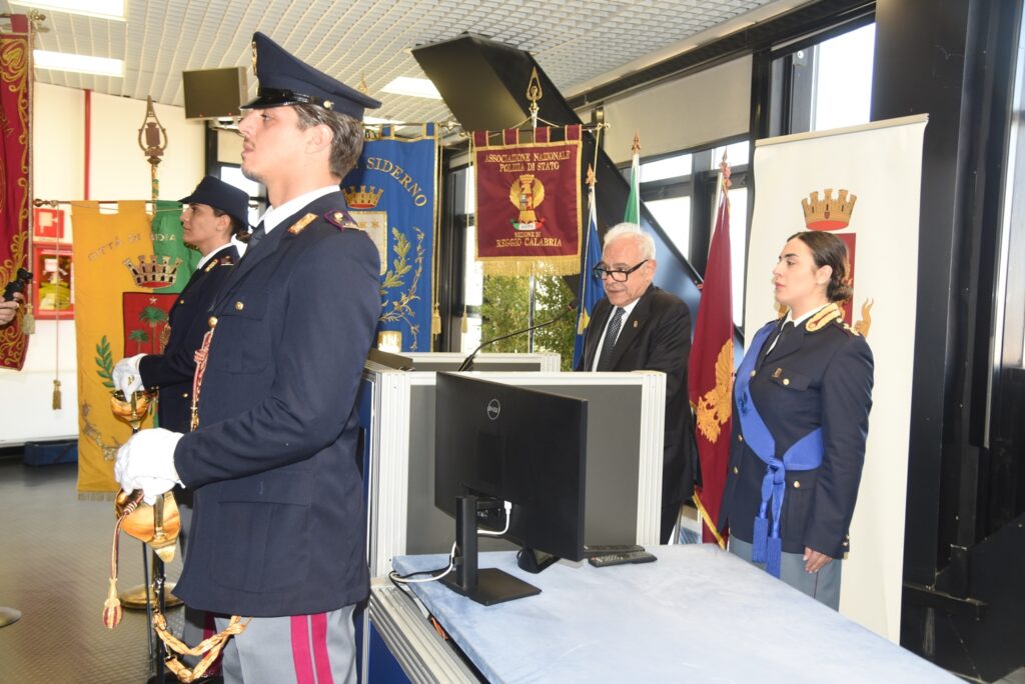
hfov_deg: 50.7
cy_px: 342
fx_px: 1083
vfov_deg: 35.1
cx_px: 512
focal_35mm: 38
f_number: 4.5
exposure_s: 1/60
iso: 500
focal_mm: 38
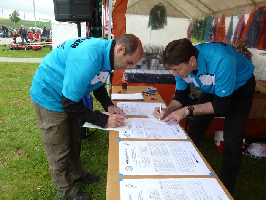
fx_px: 192
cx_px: 133
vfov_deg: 54.9
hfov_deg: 69.4
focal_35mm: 25
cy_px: 100
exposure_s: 1/125
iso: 80
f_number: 4
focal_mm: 4.1
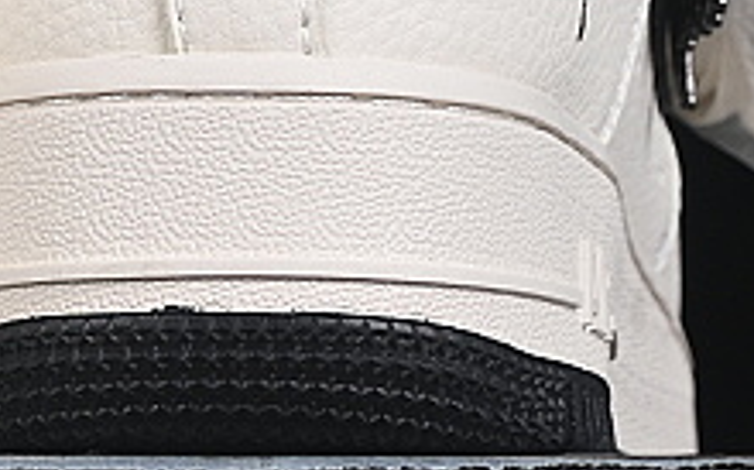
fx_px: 7719
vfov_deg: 3.5
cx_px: -72
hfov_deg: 5.6
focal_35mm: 376
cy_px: -312
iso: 160
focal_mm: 50
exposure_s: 1/80
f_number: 8
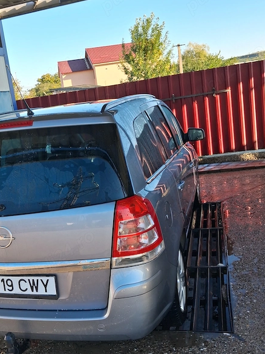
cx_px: 97
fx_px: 378
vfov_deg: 50.1
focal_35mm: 37
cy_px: 188
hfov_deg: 38.4
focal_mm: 4
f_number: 1.8
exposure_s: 1/160
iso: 25
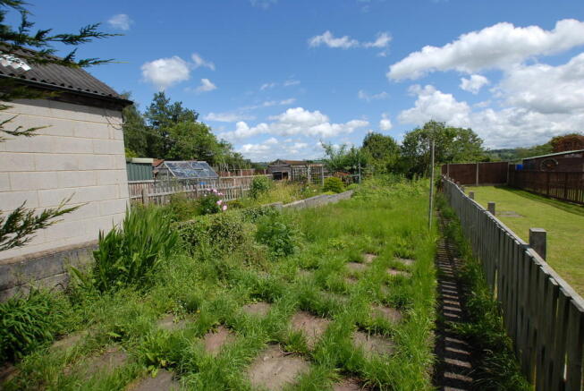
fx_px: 244
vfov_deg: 77.5
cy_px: 196
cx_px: 292
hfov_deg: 100.3
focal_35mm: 15
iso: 100
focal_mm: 10
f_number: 8
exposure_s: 1/200
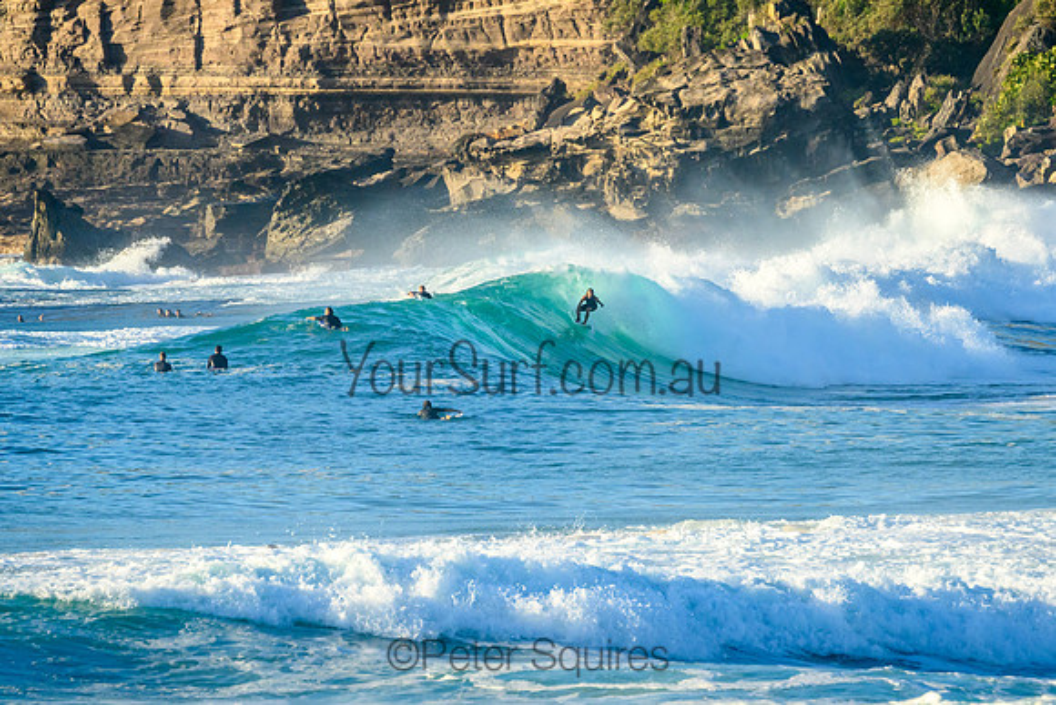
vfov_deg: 2.5
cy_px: 344
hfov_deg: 3.8
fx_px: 16117
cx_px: 583
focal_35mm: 549
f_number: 9
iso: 1100
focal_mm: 400
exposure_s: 1/2000
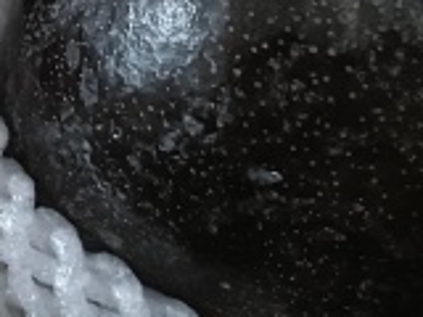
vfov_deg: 11.3
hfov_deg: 13.6
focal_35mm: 125
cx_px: -402
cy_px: -180
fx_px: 1527
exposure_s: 1/50
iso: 1981
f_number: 1.7
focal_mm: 4.7
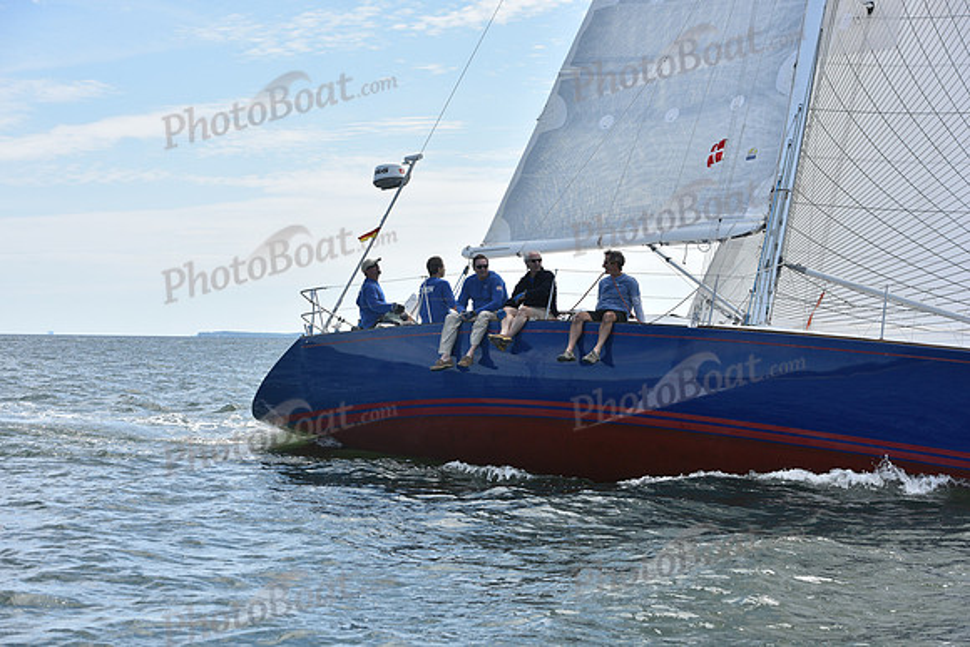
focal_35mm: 78
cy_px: 324
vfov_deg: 17.5
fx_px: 2102
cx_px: 485
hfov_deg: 26.0
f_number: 7.1
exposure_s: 1/1000
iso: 320
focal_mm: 78
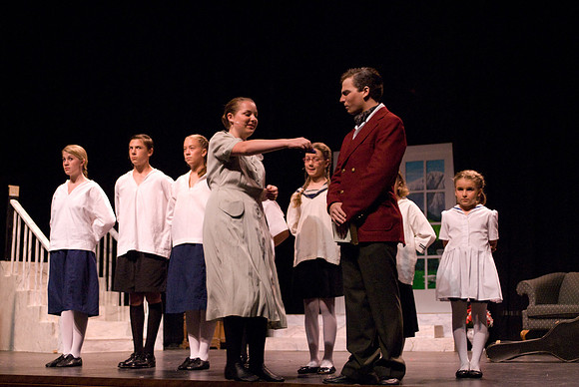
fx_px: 918
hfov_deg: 35.0
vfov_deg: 23.8
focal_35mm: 57
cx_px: 290
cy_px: 194
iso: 1600
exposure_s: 1/200
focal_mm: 38
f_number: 2.8
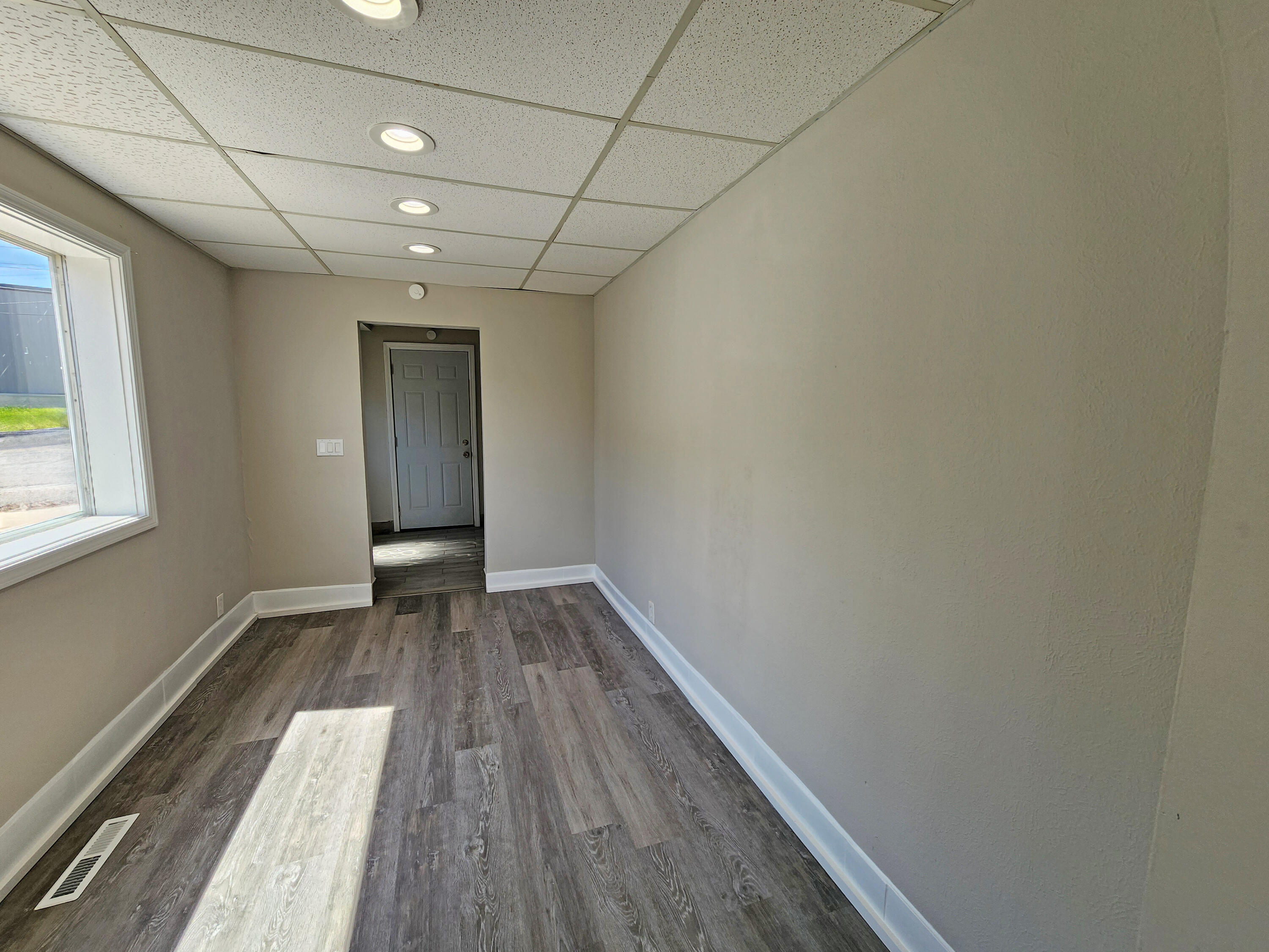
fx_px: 477
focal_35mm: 13
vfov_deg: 89.9
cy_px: 476
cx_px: 634
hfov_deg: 106.2
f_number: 2.2
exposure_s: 1/249
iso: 50
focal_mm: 2.2
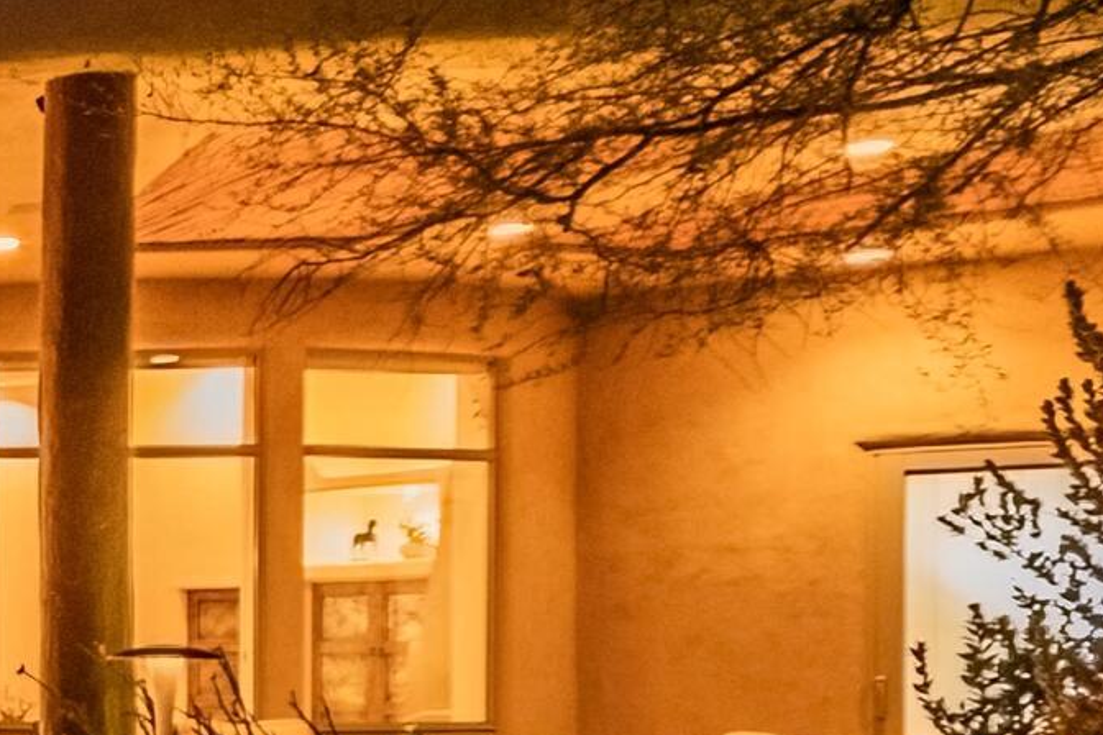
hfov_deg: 18.1
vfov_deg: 20.0
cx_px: -1180
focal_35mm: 67
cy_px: 641
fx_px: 2053
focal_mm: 10
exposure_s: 1
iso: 800
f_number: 6.3
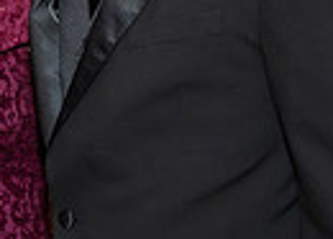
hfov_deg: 9.8
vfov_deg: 7.4
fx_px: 1826
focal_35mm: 193
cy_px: 21
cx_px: -291
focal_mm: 26
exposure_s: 1/250
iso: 500
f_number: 8
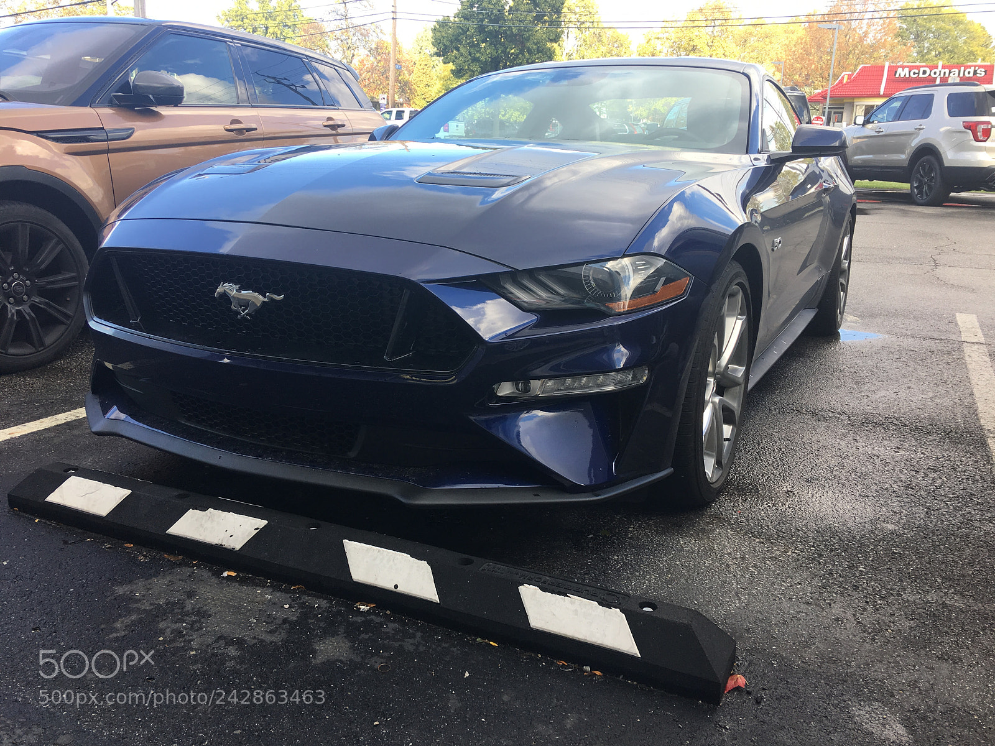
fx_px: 834
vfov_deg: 48.2
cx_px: 498
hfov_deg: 61.7
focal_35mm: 29
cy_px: 373
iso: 25
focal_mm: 4.15
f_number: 2.2
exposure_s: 1/180
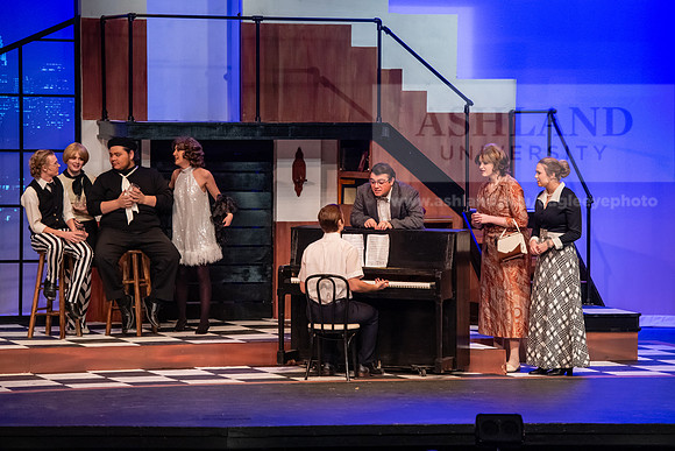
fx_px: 2813
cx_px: 338
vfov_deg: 9.2
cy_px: 226
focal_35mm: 150
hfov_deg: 13.7
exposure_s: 1/200
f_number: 3.5
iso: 3200
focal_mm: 150
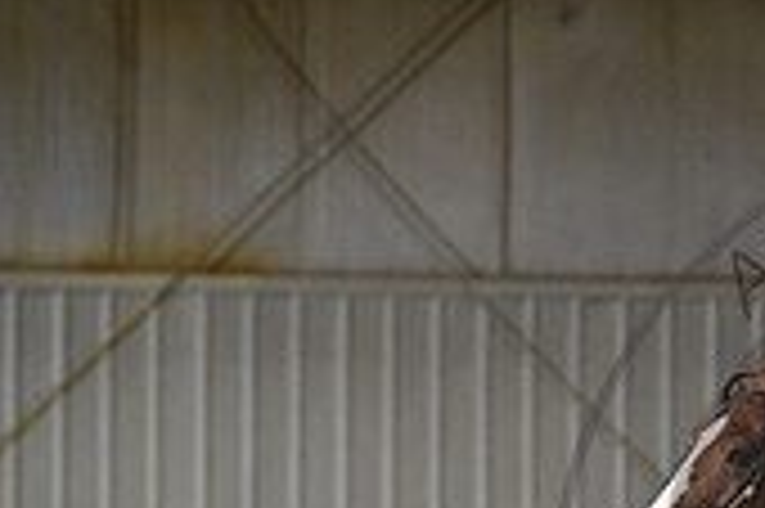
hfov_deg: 3.0
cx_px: 1080
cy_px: 609
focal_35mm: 683
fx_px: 14499
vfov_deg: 2.0
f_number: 4
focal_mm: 200
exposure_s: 1/200
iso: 2500
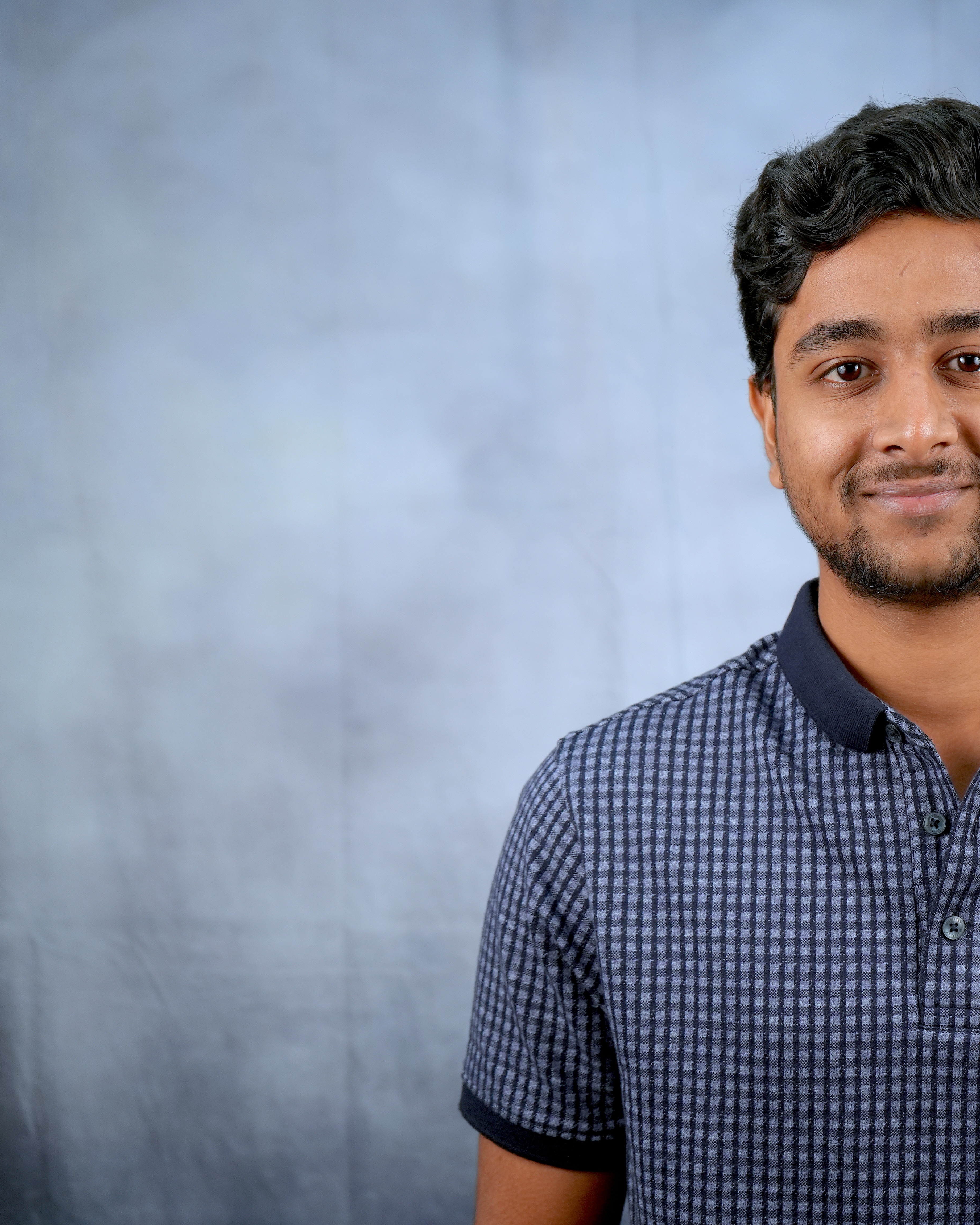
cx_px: 862
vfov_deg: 31.5
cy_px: 604
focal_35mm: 60
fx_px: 2175
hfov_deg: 24.7
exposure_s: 1/160
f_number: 4.5
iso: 400
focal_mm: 42
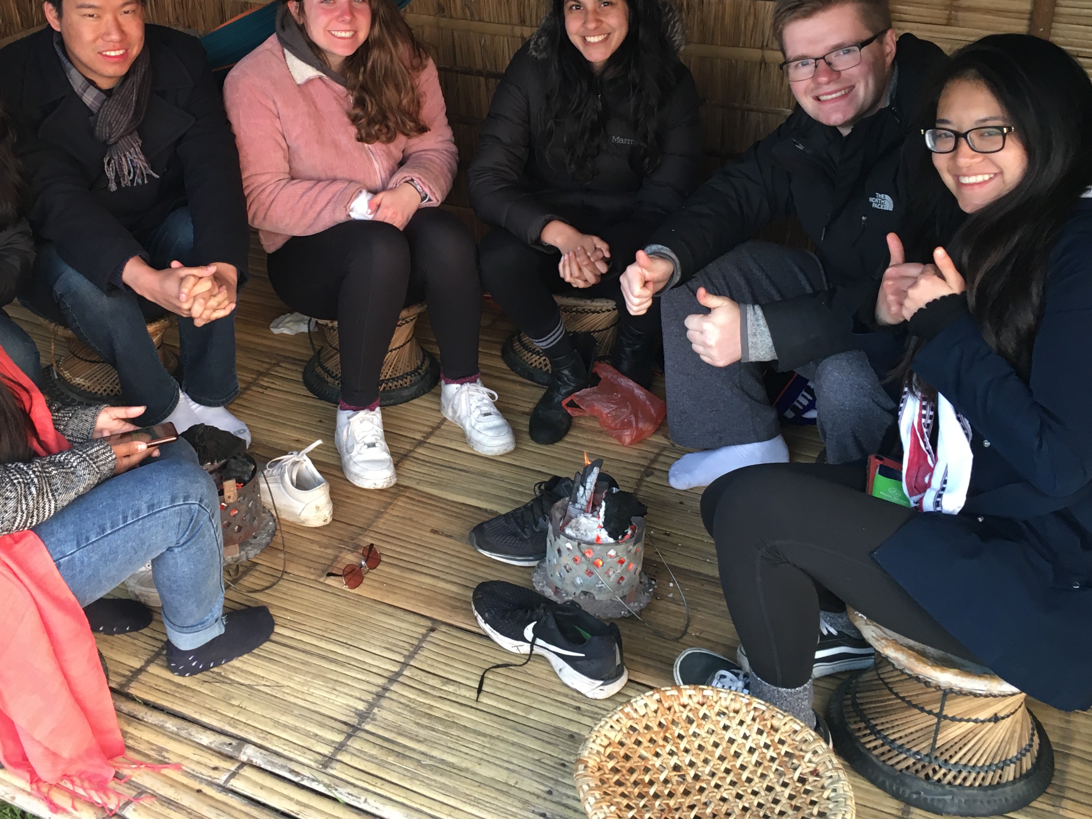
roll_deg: +1.7
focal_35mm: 40
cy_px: 295
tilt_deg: -26.4
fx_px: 1262
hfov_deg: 46.5
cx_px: 431
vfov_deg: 35.7
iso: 80
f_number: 2.2
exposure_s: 1/33
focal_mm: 4.15
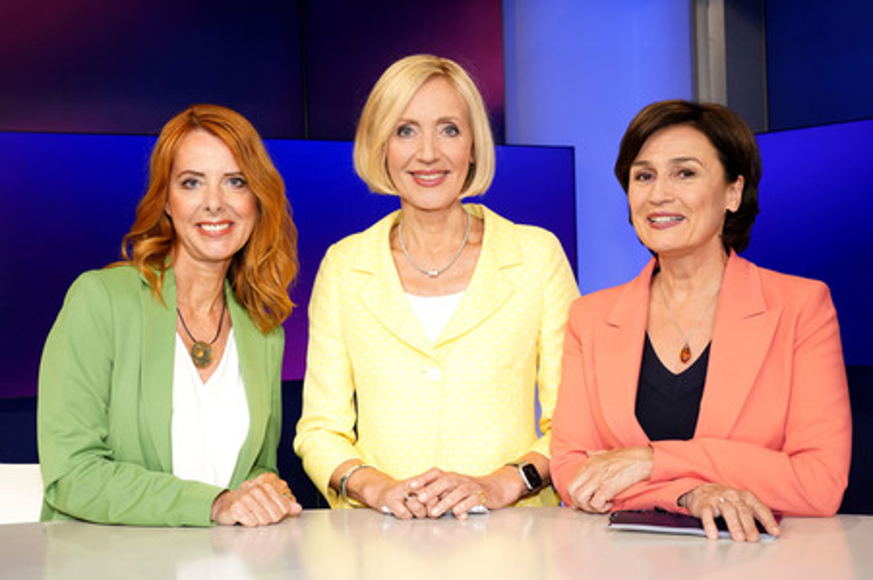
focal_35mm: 39
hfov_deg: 49.6
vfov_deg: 34.2
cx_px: 436
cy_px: 290
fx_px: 945
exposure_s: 1/125
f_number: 5.6
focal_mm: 39
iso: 2000
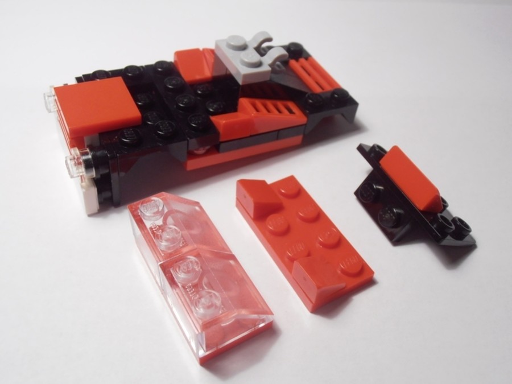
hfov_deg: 50.1
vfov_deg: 38.7
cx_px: 256
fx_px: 547
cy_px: 192
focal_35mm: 37
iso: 80
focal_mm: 6.61
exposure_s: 1/40
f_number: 3.9
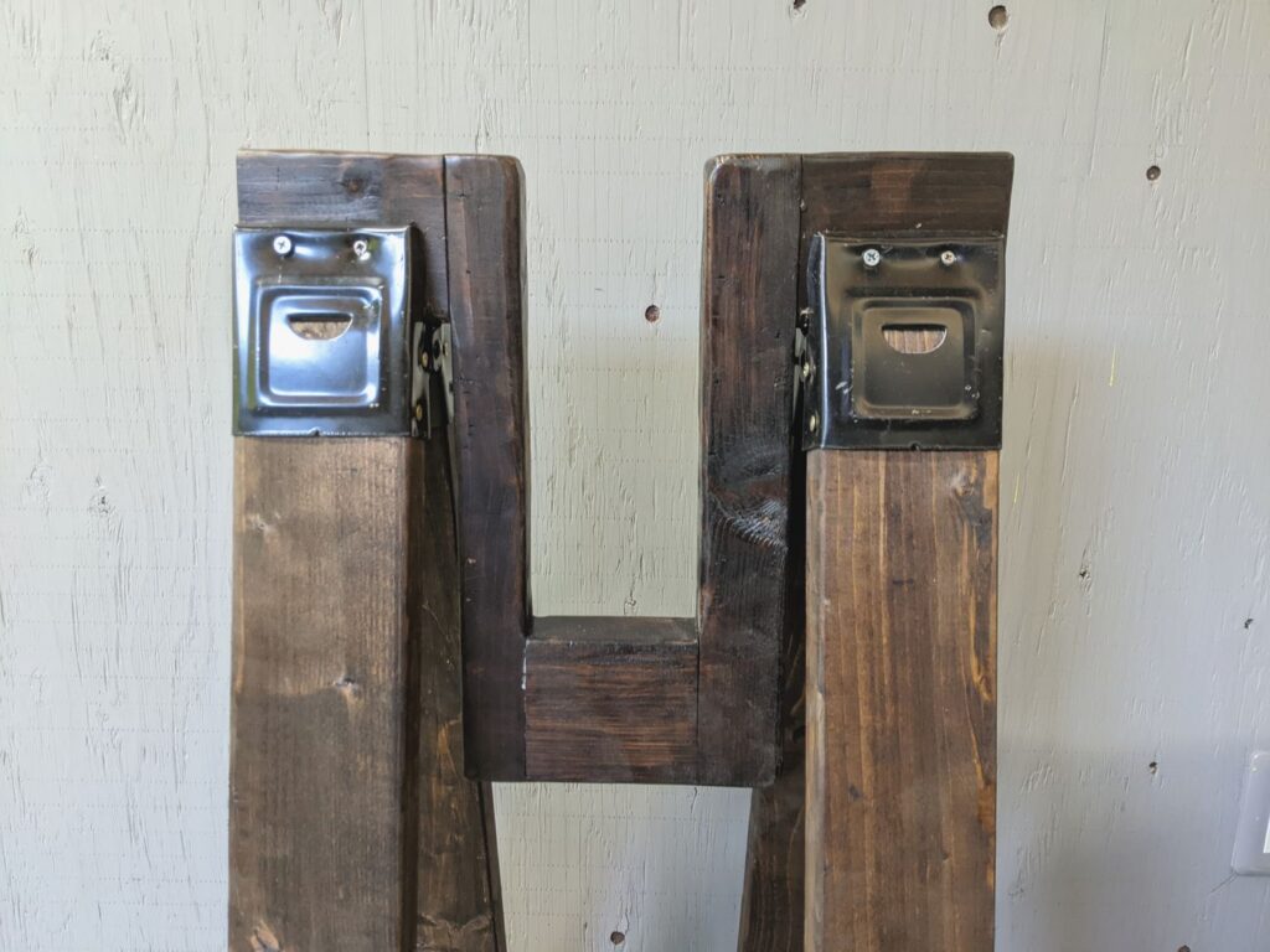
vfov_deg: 51.4
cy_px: 476
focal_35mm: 27
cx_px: 635
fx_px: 991
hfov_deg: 65.3
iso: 376
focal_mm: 4.44
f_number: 1.8
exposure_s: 1/30
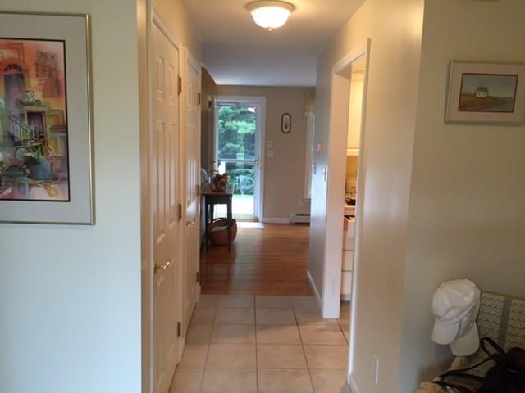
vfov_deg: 48.2
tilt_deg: -6.9
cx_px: 262
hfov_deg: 61.7
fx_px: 440
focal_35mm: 29
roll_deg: -1.1
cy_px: 196
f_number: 2.2
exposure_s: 1/30
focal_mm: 4.15
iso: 64
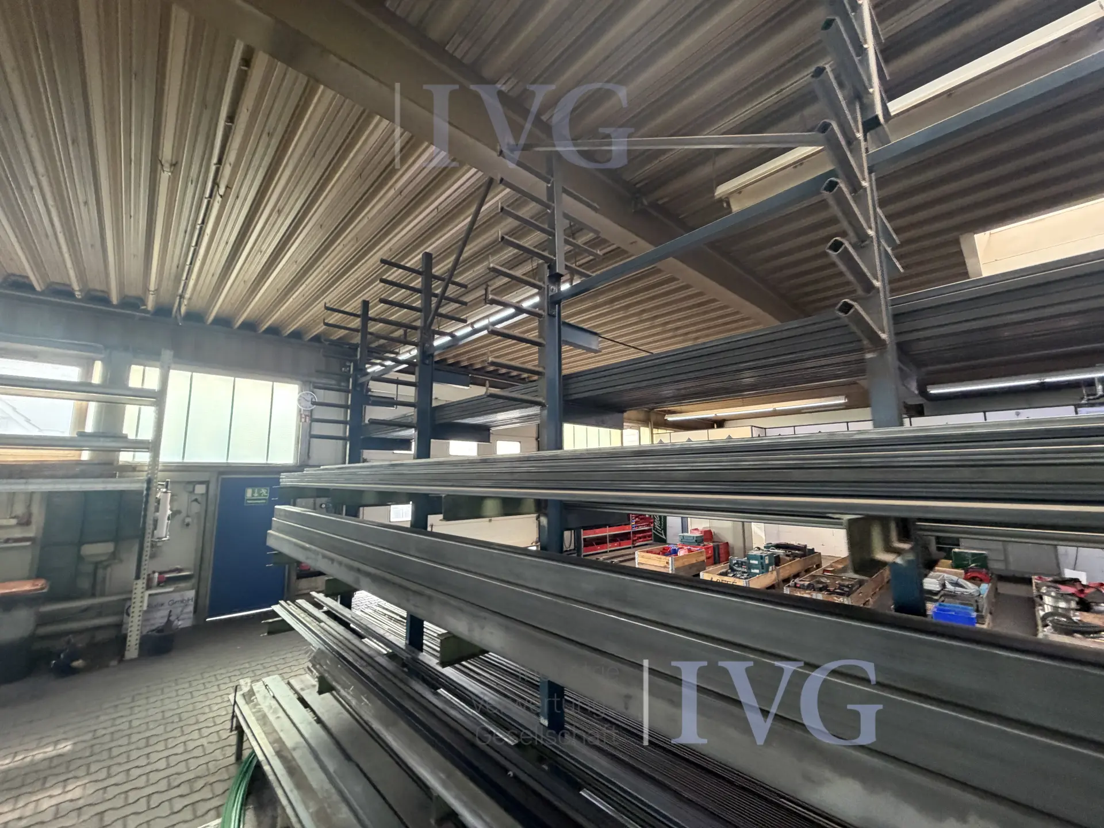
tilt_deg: +5.6
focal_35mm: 14
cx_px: 552
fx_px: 446
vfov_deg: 85.7
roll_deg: -0.3
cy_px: 414
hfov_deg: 102.1
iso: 320
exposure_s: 1/72
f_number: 2.2
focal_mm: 2.22
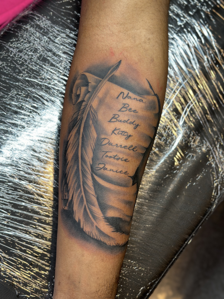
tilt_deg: -66.3
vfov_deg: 39.7
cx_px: 112
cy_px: 150
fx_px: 414
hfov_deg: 30.3
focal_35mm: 48
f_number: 1.78
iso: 80
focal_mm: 6.86
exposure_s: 1/120
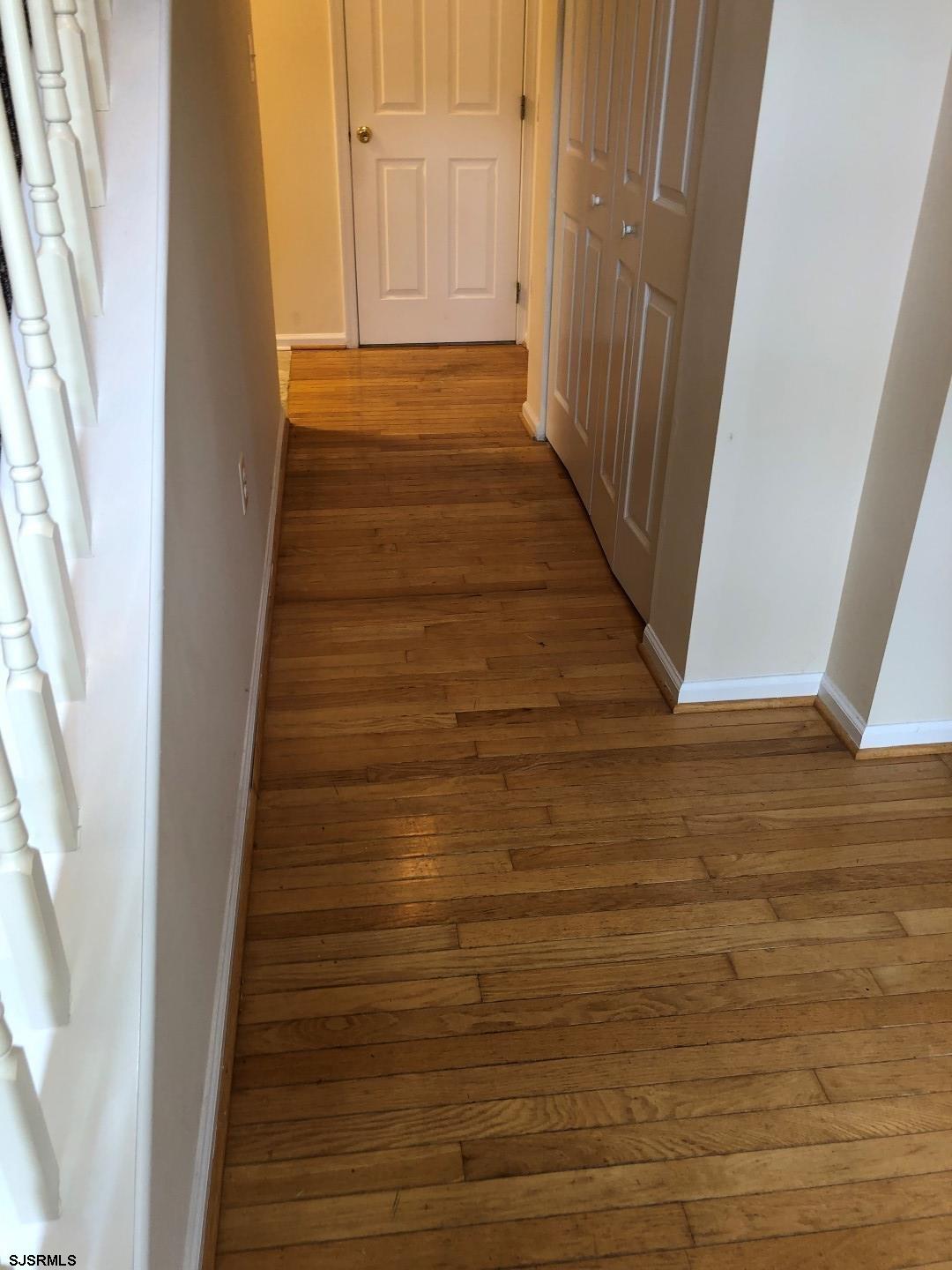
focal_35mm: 28
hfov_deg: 49.7
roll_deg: -0.2
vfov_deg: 63.4
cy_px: 635
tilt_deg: -29.2
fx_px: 1027
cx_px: 476
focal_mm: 4
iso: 40
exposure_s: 1/15
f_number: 1.8
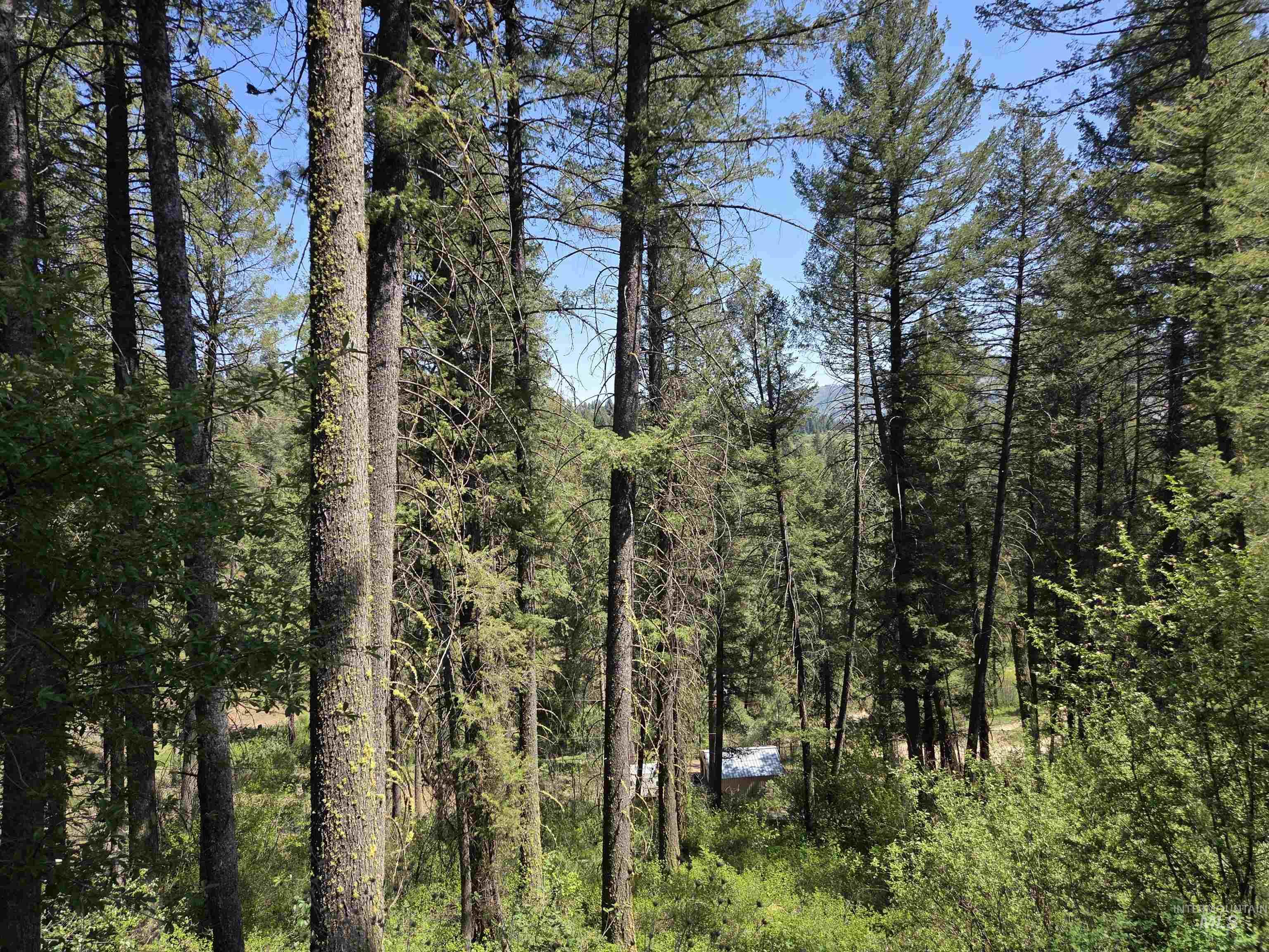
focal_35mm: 23
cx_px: 634
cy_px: 476
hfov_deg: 73.9
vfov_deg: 58.9
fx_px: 843
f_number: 1.8
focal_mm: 5.4
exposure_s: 1/2099
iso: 80
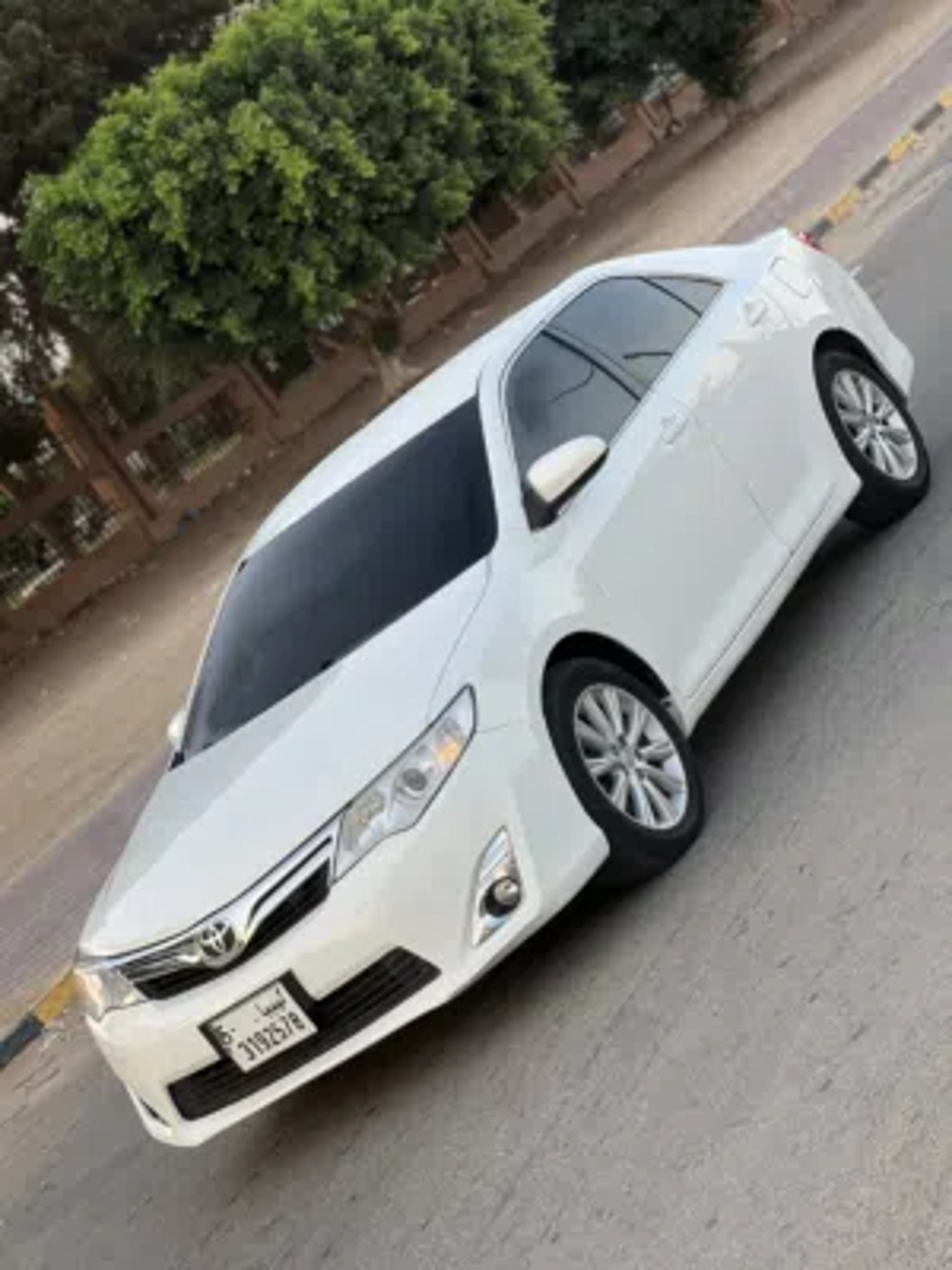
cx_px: 476
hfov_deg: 19.1
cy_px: 635
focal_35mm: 77
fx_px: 2824
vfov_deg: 25.3
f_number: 2.8
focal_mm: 9
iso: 64
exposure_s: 1/121
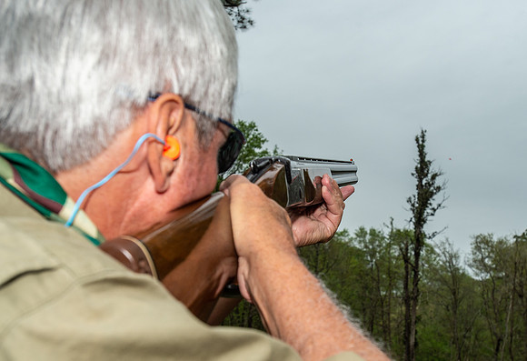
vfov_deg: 26.3
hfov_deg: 37.5
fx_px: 769
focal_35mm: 52
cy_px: 222
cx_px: 338
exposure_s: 1/1000
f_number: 8
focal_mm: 35
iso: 400
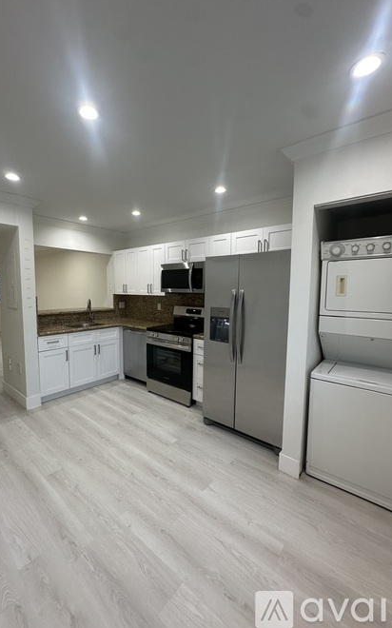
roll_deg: -2.0
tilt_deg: -4.3
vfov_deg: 101.5
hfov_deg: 74.4
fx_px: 257
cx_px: 171
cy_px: 312
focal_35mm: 15
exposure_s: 1/120
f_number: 2.2
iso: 160
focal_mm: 2.22
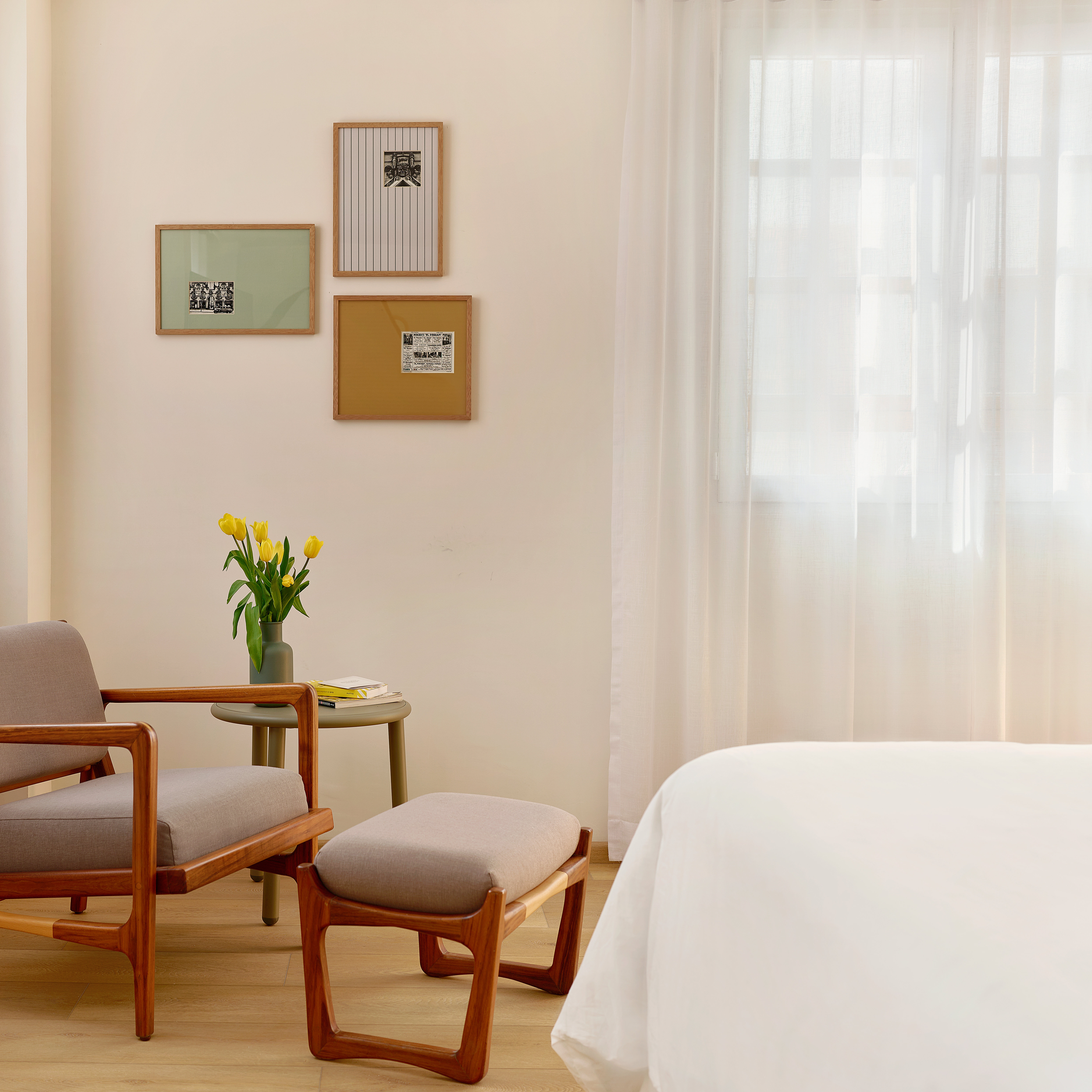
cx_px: 361
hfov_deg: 37.1
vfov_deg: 37.6
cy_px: 545
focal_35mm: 45
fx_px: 1606
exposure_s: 1/15
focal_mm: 35
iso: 50
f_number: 4
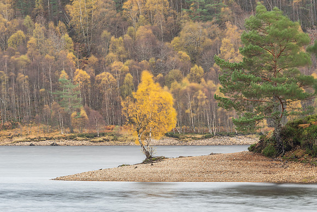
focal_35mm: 312
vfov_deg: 4.4
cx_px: 158
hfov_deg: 6.6
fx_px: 2748
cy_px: 119
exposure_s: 10
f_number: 7.1
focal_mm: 150
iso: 64
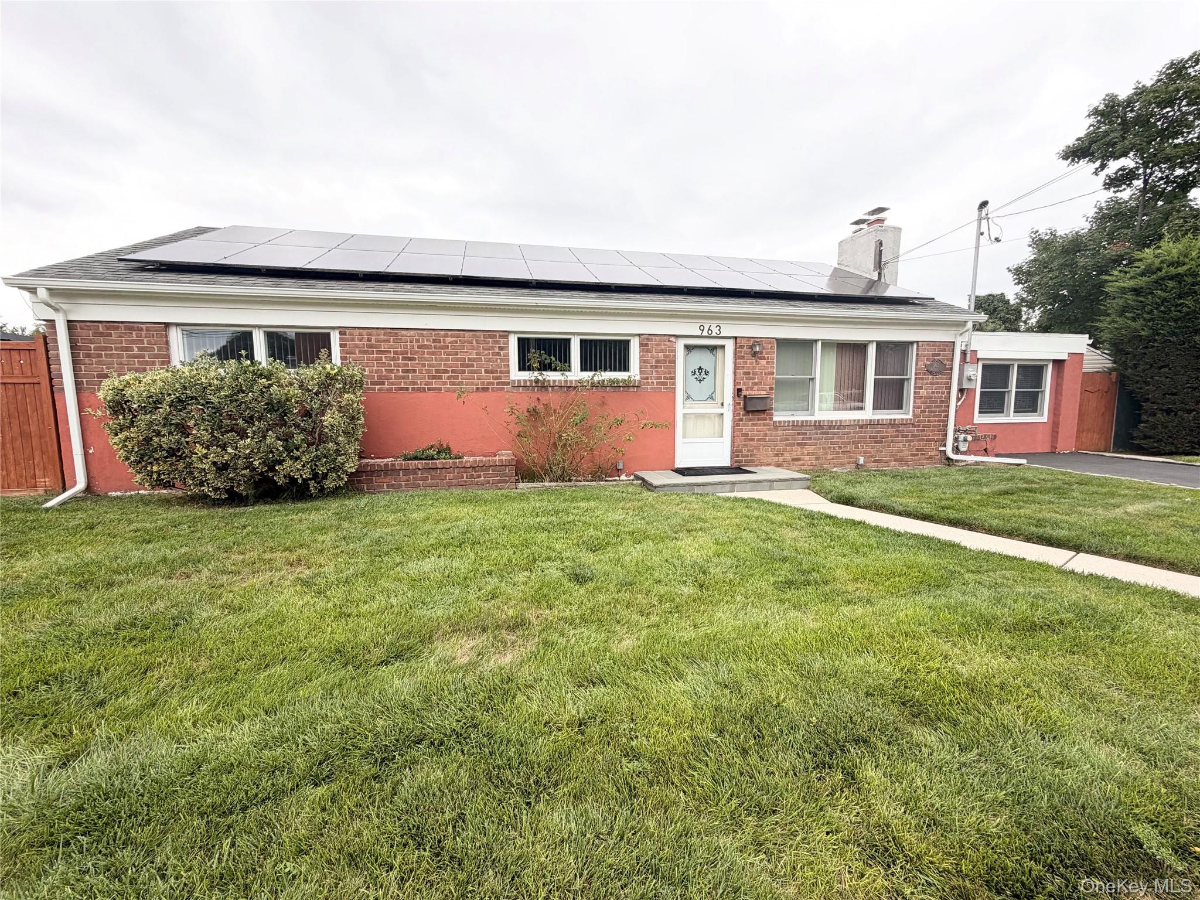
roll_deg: +0.3
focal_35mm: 14
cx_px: 600
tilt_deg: -5.7
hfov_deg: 102.1
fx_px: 485
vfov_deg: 85.7
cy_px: 450
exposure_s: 1/751
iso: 40
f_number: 2.2
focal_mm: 2.22
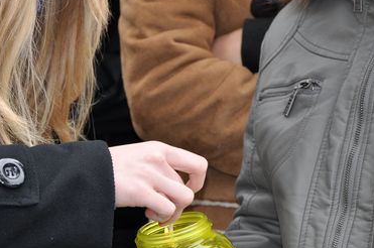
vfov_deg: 4.5
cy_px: 234
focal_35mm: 306
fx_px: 3173
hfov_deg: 6.7
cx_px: 200
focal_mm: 105
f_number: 5.6
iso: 500
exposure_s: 1/125
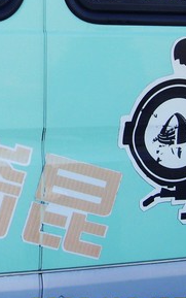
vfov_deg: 22.5
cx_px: -23
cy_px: 65
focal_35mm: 91
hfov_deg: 14.0
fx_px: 737
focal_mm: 6.3
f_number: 3.5
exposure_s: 1/201
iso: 50
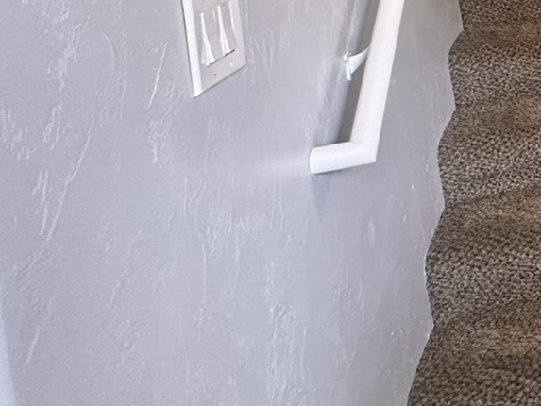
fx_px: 782
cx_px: 928
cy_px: -145
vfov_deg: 24.7
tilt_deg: -3.3
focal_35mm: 50
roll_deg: +3.2
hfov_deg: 23.5
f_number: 2.2
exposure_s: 1/60
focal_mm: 2.22
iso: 200
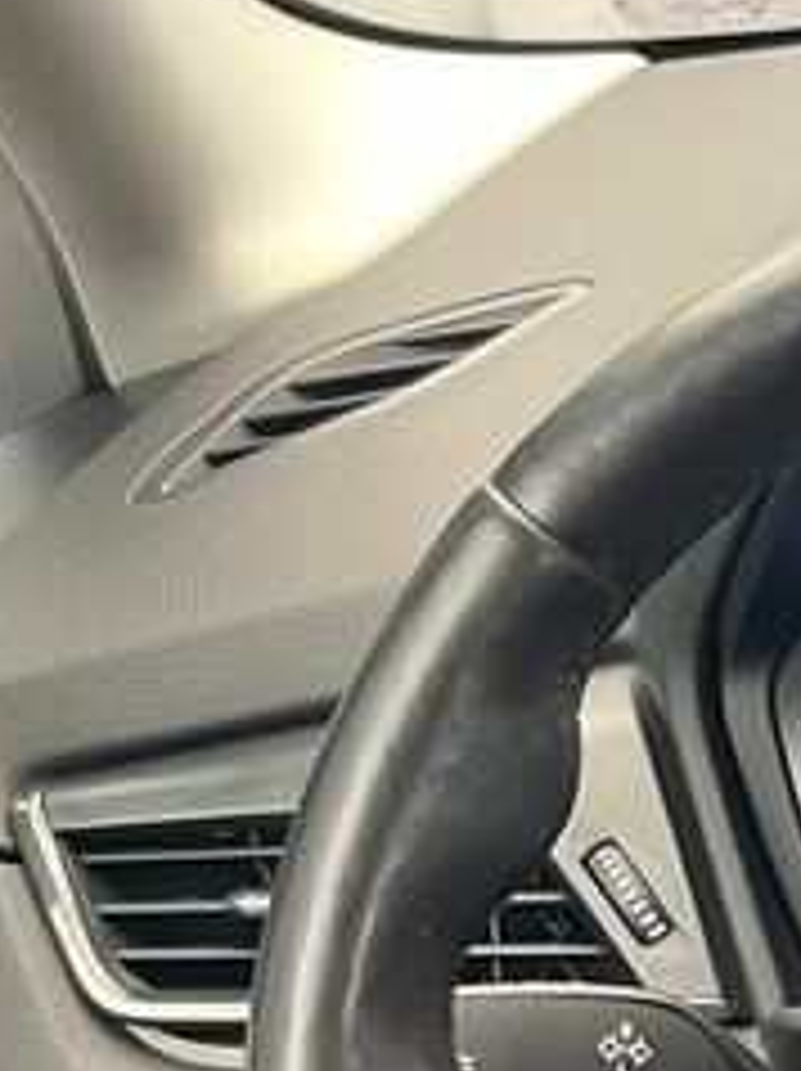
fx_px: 3462
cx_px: 1530
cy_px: 1584
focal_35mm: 112
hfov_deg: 12.0
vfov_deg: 16.2
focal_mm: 5.1
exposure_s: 1/50
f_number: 1.6
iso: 250
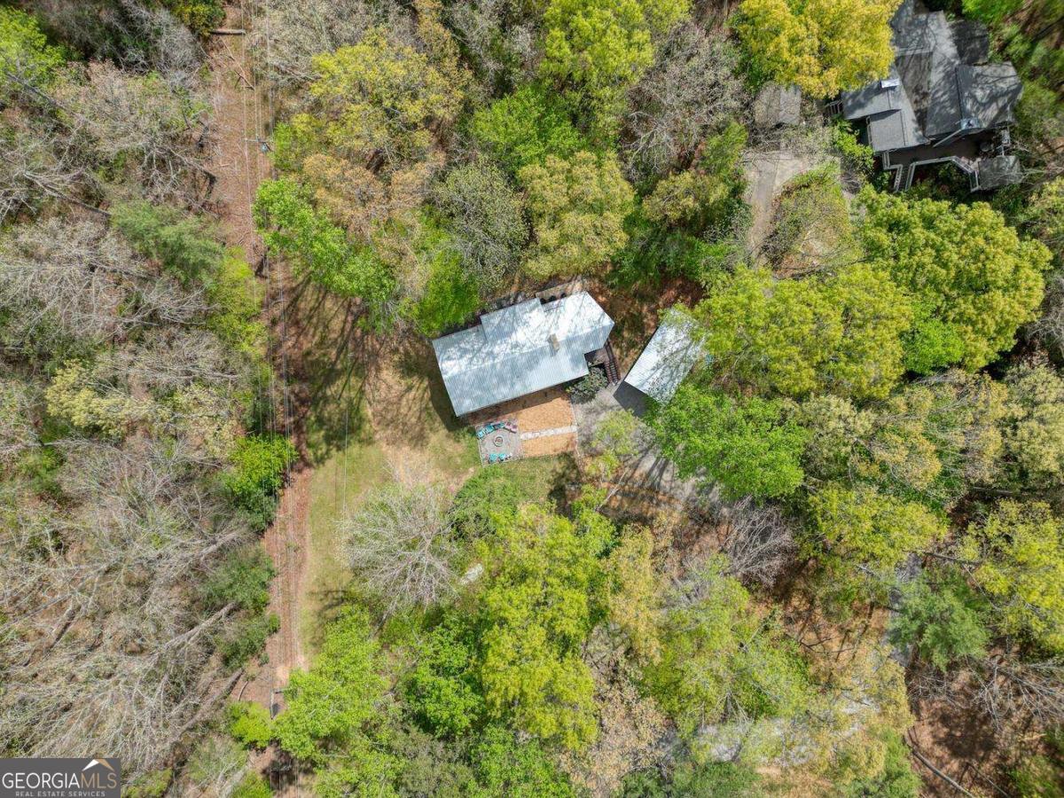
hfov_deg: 71.6
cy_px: 399
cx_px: 532
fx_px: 738
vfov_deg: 56.8
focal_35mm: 24
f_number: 1.7
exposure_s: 1/2500
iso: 100
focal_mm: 6.72
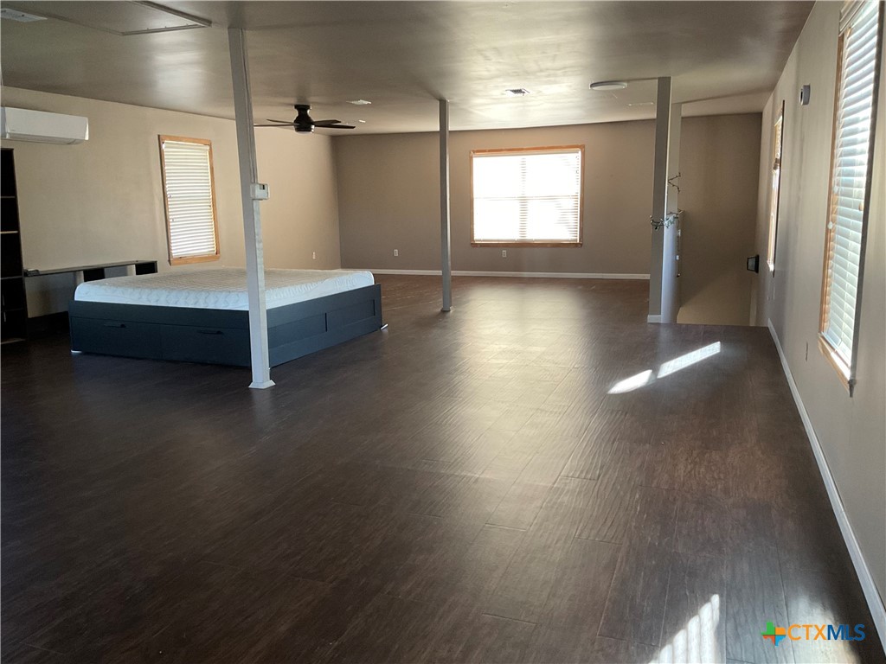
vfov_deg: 48.2
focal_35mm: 29
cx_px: 443
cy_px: 332
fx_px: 742
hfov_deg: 61.7
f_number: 1.8
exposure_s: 1/60
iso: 160
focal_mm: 3
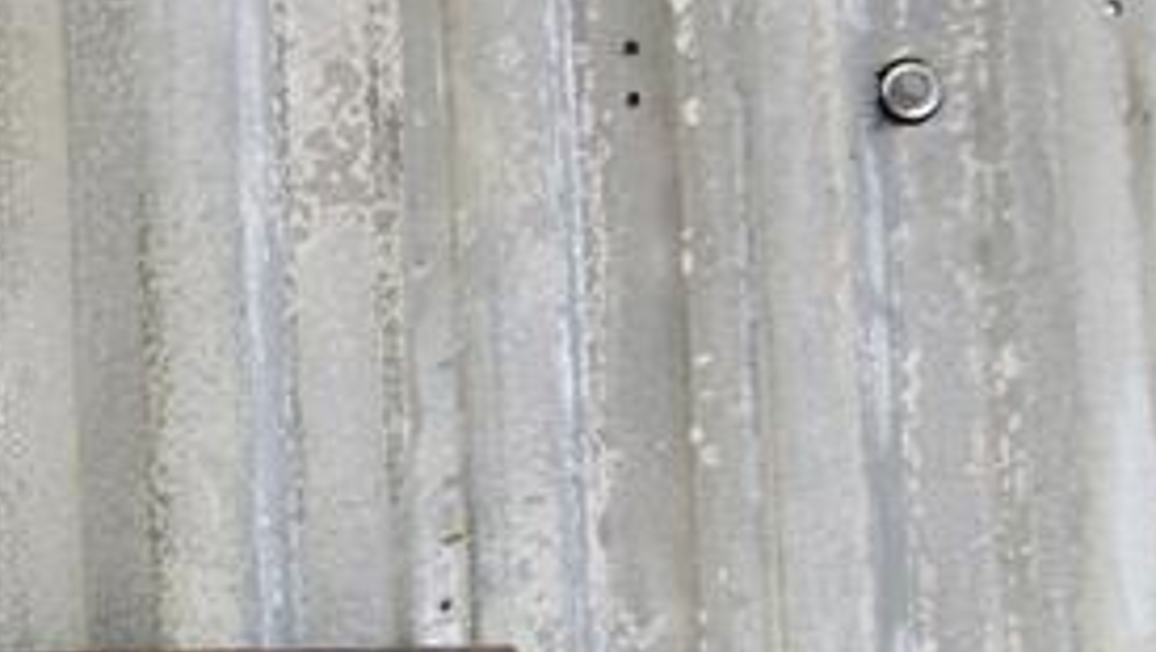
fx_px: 3588
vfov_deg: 9.8
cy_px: 1190
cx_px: -605
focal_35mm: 117
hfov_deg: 16.6
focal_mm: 20
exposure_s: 1/30
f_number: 7.1
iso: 400
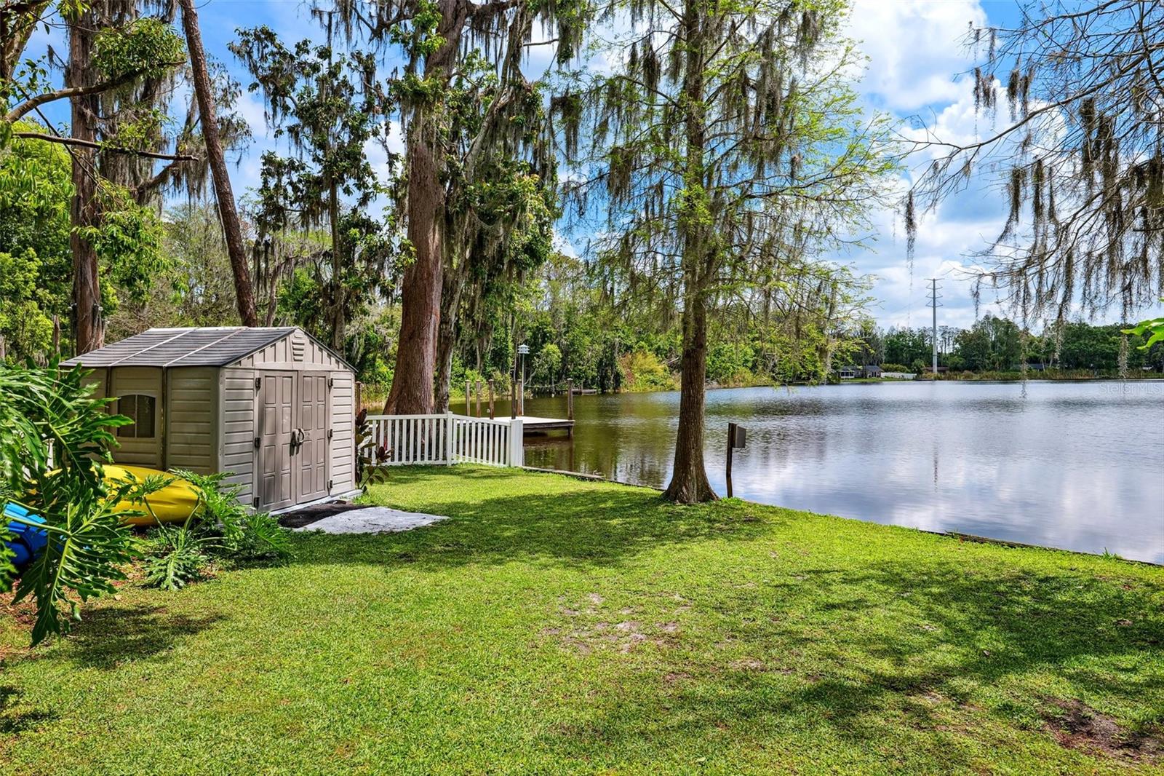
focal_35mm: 24
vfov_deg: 53.1
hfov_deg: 73.8
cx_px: 582
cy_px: 388
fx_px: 776
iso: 400
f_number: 8
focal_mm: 24
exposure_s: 1/400
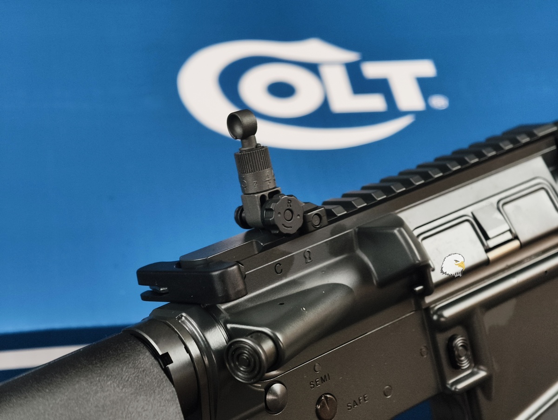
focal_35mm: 85
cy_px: 210
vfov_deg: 17.4
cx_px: 279
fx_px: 1372
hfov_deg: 23.0
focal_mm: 22.48
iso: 809
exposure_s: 1/30
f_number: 2.67
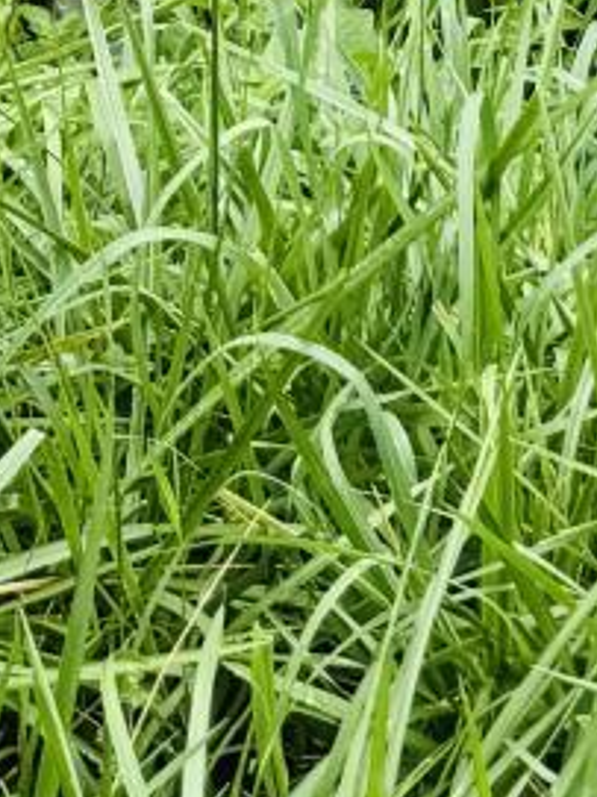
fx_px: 4073
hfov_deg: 8.0
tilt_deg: -9.9
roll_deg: +0.6
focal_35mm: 177
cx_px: 1229
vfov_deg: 9.2
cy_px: -1523
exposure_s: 1/2710
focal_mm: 6.76
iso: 80
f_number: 1.78
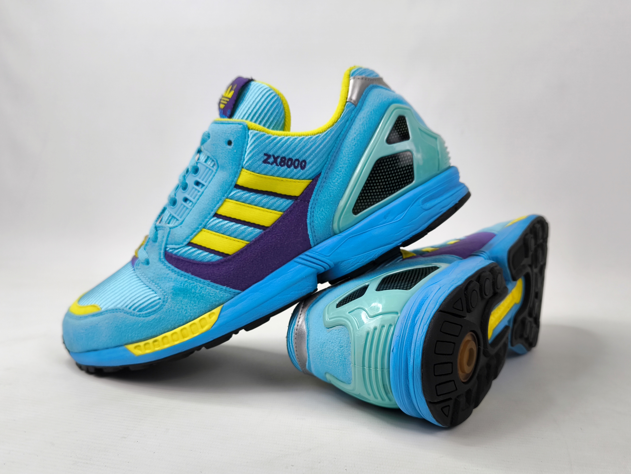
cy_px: 237
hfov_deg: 71.6
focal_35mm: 24
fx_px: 438
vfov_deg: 56.8
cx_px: 316
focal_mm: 6.92
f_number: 1.9
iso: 50
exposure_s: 1/100
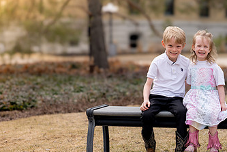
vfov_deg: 15.7
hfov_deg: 23.1
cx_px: 173
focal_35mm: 87
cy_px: 77
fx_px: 549
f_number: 2
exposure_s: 1/2500
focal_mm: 50
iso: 100
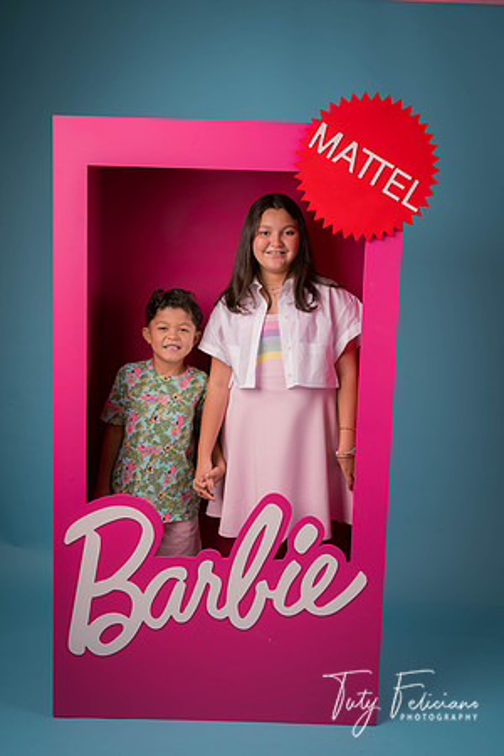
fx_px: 819
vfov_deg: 49.6
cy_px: 378
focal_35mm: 39
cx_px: 252
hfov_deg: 34.2
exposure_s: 1/125
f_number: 7.1
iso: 125
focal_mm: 39
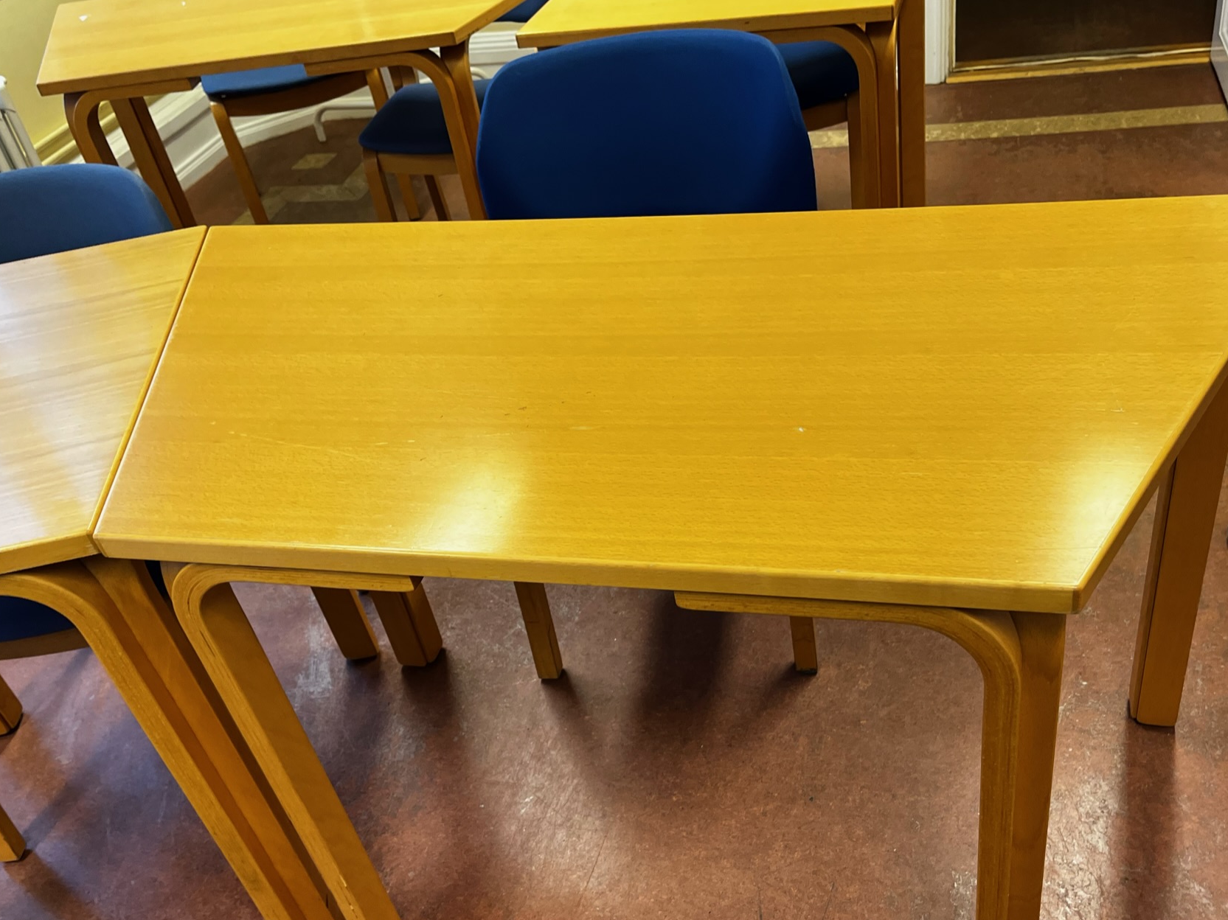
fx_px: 1135
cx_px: 686
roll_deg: +9.0
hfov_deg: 56.7
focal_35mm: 32
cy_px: 537
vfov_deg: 44.0
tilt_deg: -39.8
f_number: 1.6
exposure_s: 1/100
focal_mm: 5.1
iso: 80
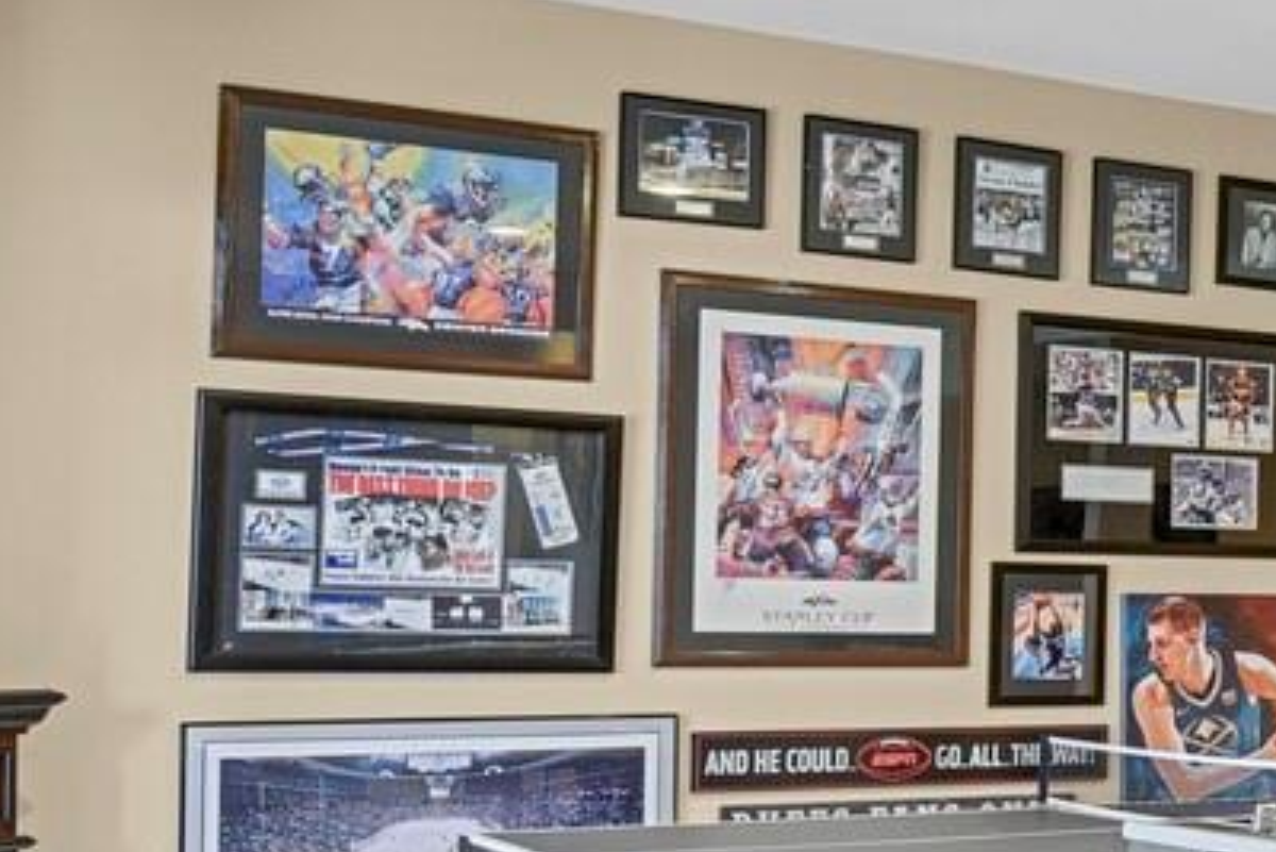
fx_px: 2411
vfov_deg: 20.0
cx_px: 2104
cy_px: 571
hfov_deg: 22.2
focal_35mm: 68
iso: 250
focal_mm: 17
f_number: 8
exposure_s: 10
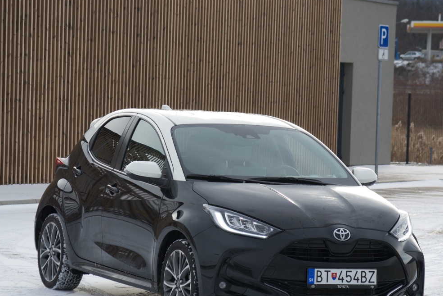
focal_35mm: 179
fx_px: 2203
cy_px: 174
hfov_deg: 11.5
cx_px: 206
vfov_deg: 7.7
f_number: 7.1
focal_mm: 98
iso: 100
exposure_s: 1/200
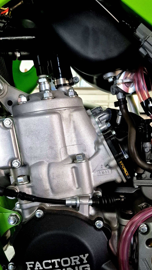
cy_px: 171
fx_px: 258
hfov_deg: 32.7
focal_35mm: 36
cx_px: 95
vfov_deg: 54.6
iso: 2000
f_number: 1.8
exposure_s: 1/100
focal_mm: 5.4
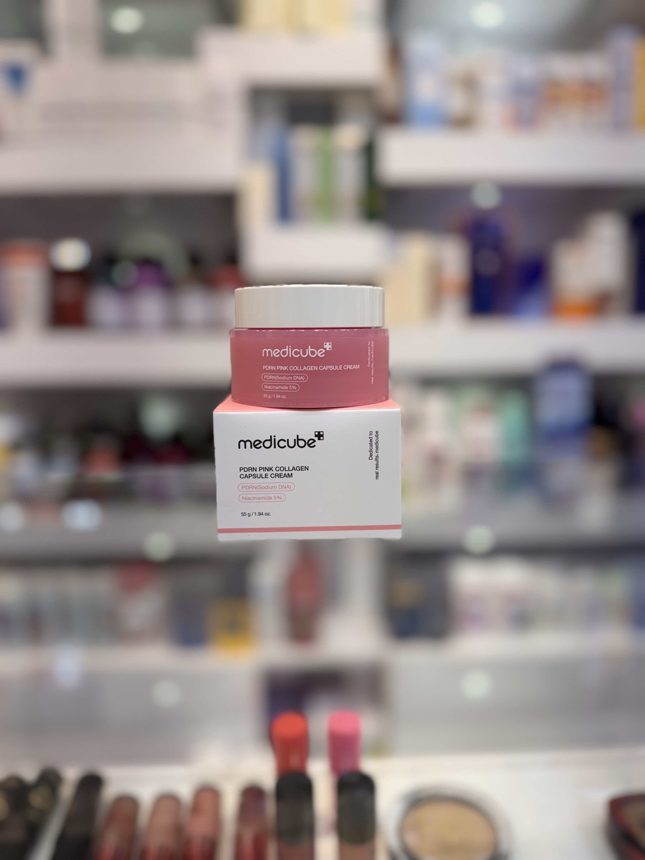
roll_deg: +0.5
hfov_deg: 56.8
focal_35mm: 24
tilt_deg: -7.9
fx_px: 596
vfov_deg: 71.6
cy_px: 430
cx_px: 322
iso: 80
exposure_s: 1/341
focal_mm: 6.76
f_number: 1.78
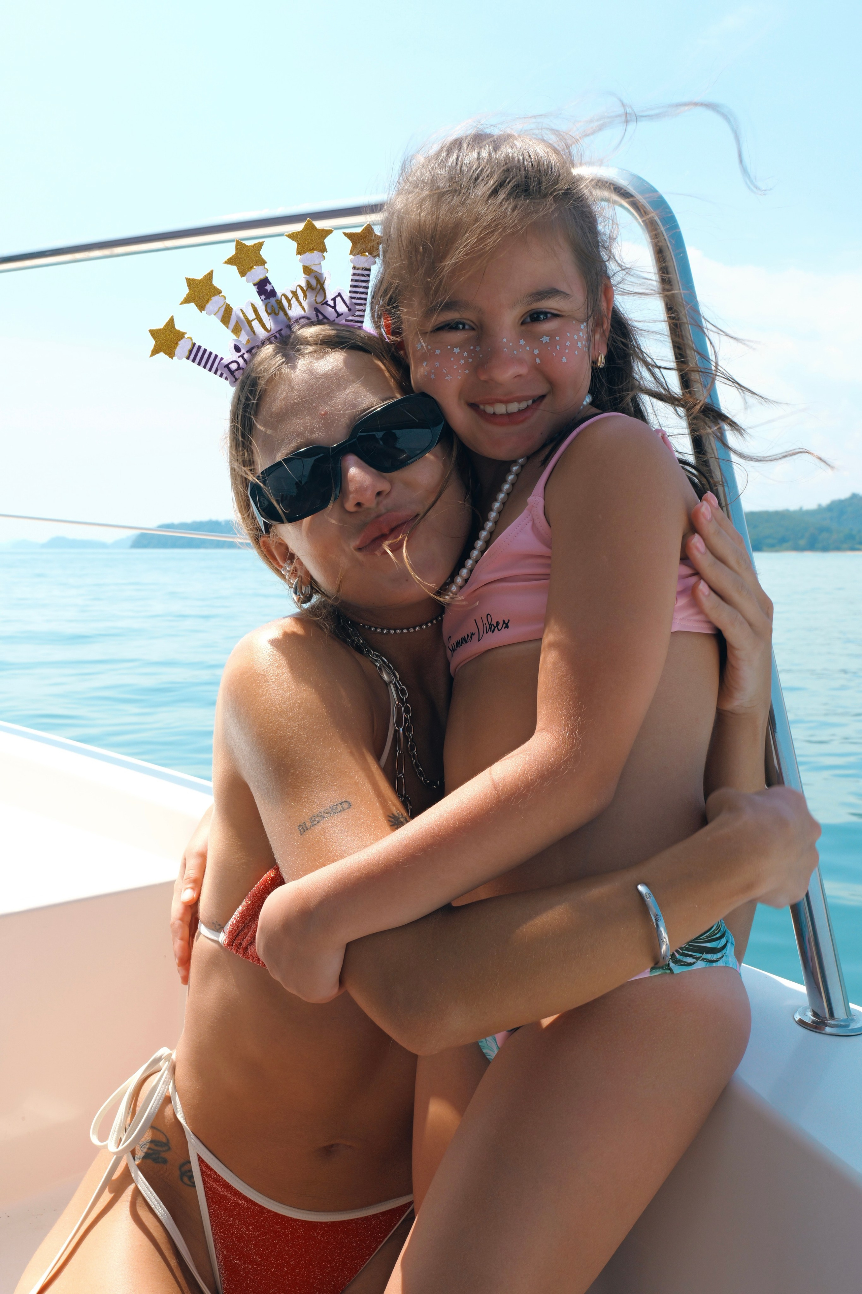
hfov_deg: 35.1
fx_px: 1365
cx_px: 431
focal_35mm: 38
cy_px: 647
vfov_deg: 50.7
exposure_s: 1/320
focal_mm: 38
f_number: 16
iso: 640
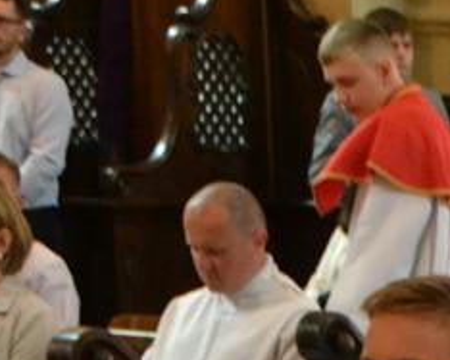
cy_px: 856
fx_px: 3328
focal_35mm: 250
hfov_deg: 6.8
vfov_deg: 5.9
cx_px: 1498
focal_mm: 26
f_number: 3.8
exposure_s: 1/60
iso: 1800
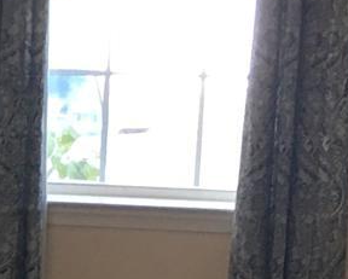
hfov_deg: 8.9
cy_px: 310
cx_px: -393
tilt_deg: -8.2
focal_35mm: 201
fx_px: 2072
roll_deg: -0.6
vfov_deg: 7.7
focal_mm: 4.15
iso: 25
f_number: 2.2
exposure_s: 1/30
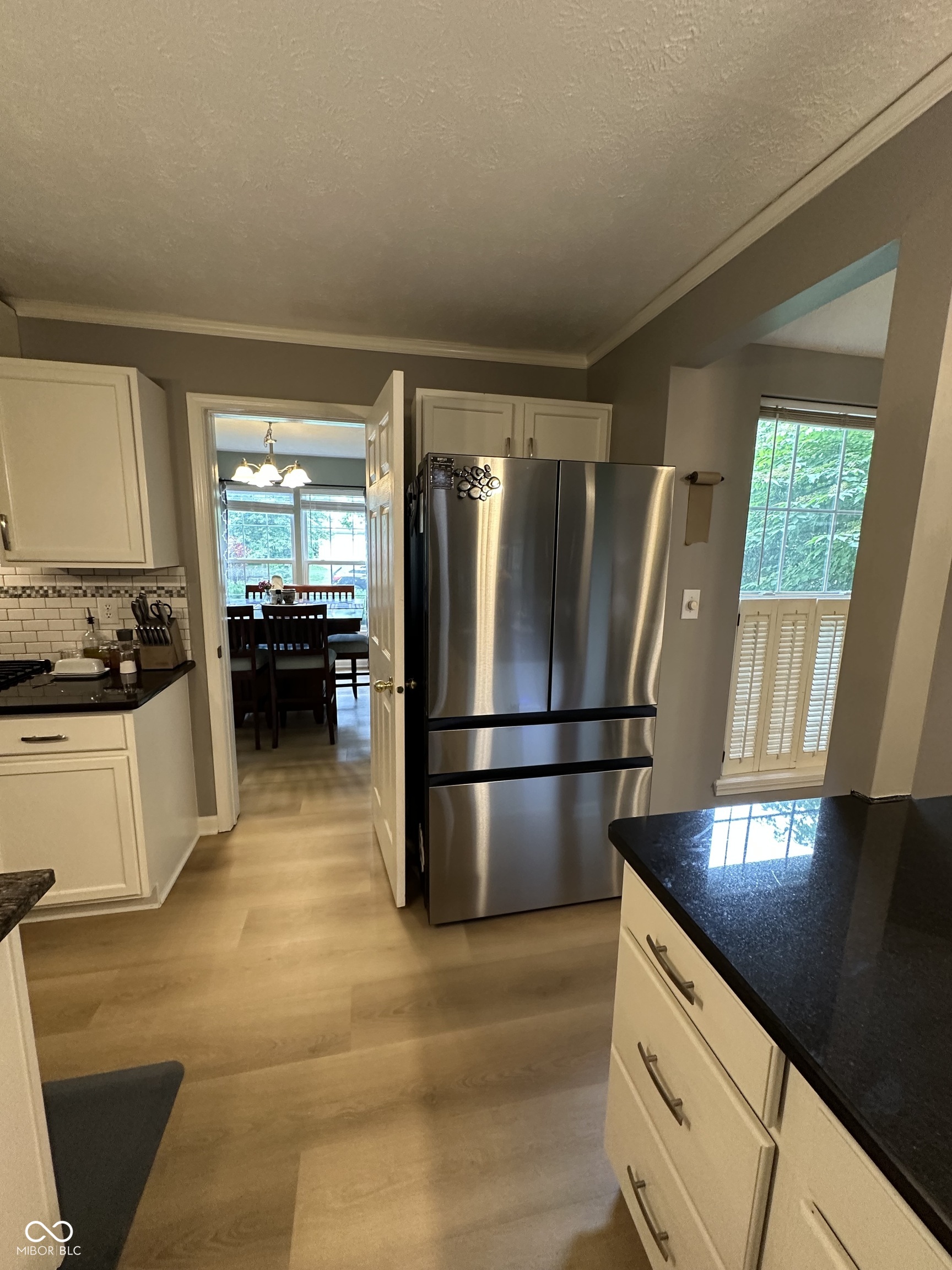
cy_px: 635
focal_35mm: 14
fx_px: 513
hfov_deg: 85.7
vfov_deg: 102.1
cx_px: 476
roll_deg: -1.9
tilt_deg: -8.4
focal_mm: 2.22
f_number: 2.2
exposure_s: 1/60
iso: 400
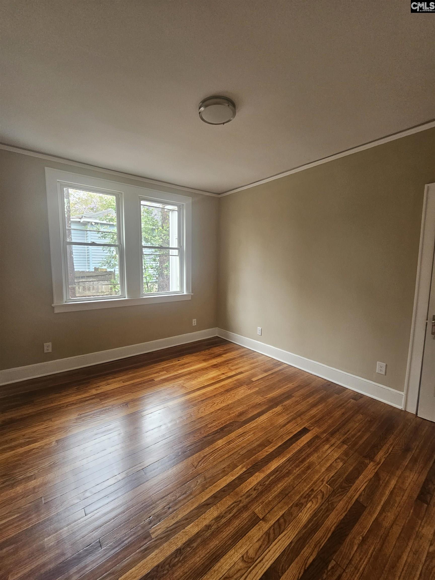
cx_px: 218
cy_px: 290
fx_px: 218
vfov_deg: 106.2
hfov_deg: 89.9
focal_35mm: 13
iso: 160
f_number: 2.2
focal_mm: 2.2
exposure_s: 1/60
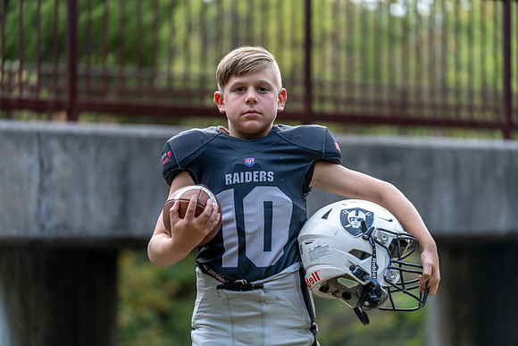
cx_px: 259
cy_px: 173
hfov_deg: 15.4
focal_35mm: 133
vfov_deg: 10.3
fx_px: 1914
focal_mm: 133
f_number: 2.8
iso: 250
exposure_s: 1/320
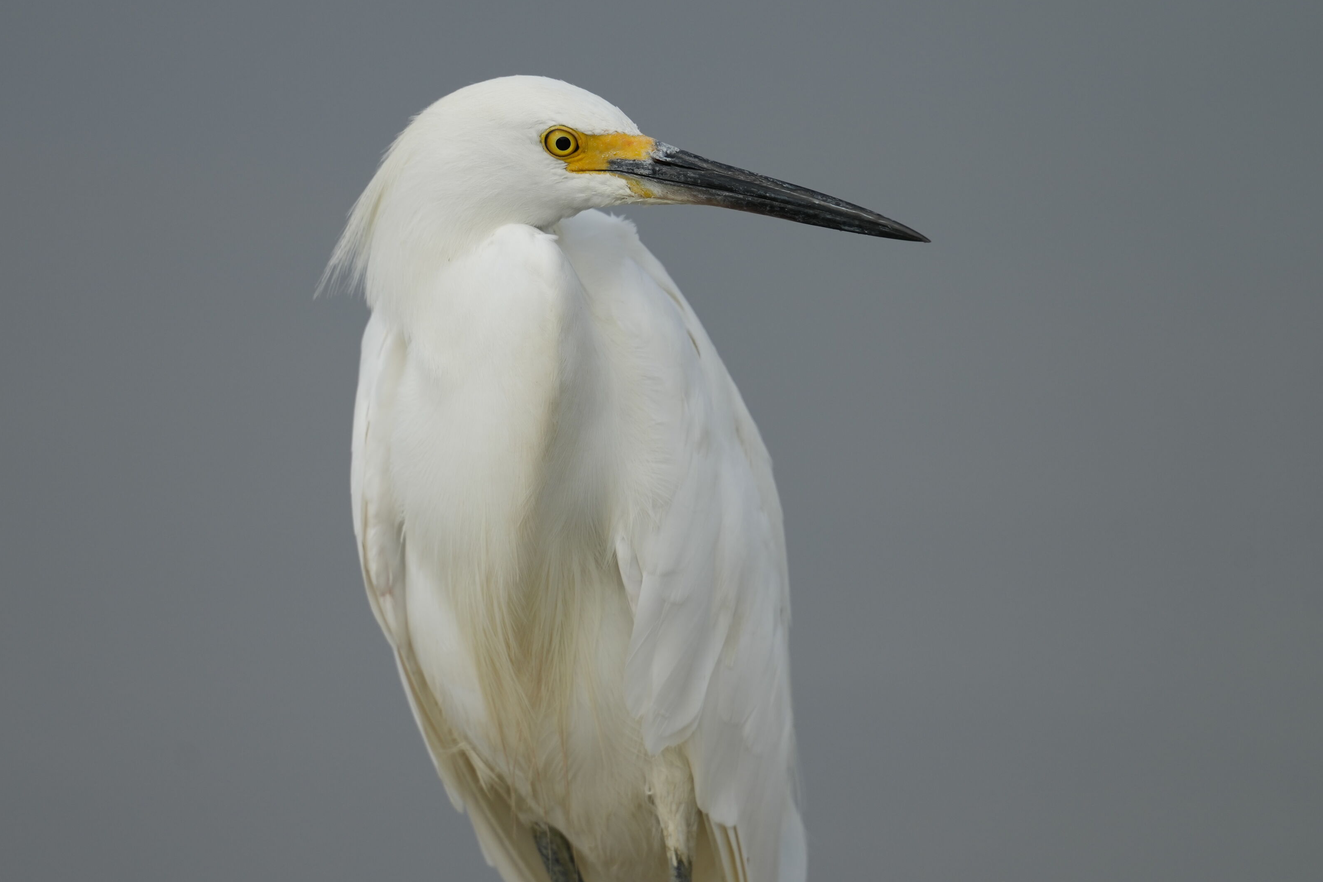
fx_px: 29803
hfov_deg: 2.5
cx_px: 568
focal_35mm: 811
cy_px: 416
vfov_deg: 1.7
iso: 320
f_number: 5.6
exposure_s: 1/1600
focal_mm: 600
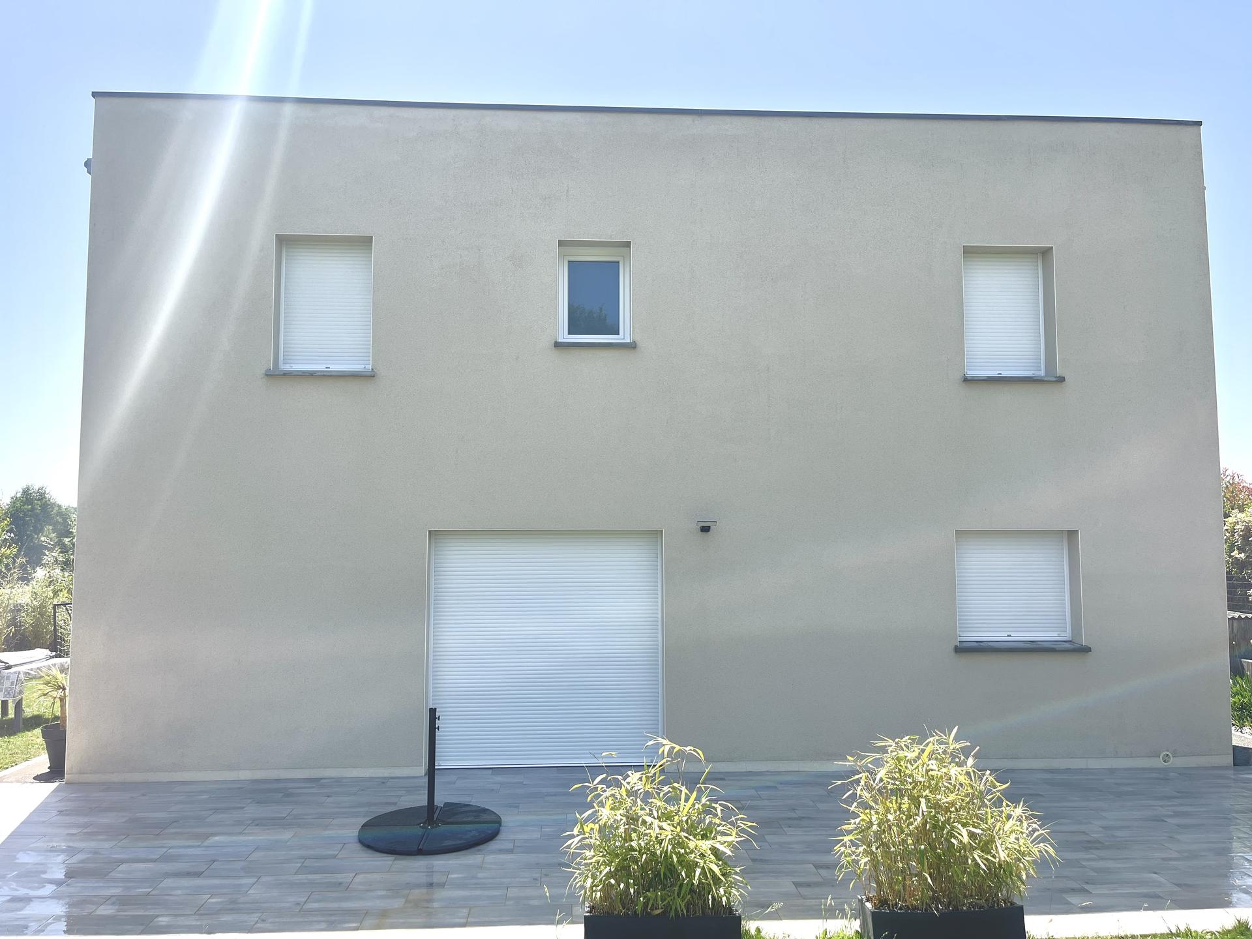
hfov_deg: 67.3
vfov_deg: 53.1
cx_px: 626
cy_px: 470
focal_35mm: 26
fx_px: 940
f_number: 1.6
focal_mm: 5.1
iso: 50
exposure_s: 1/2358
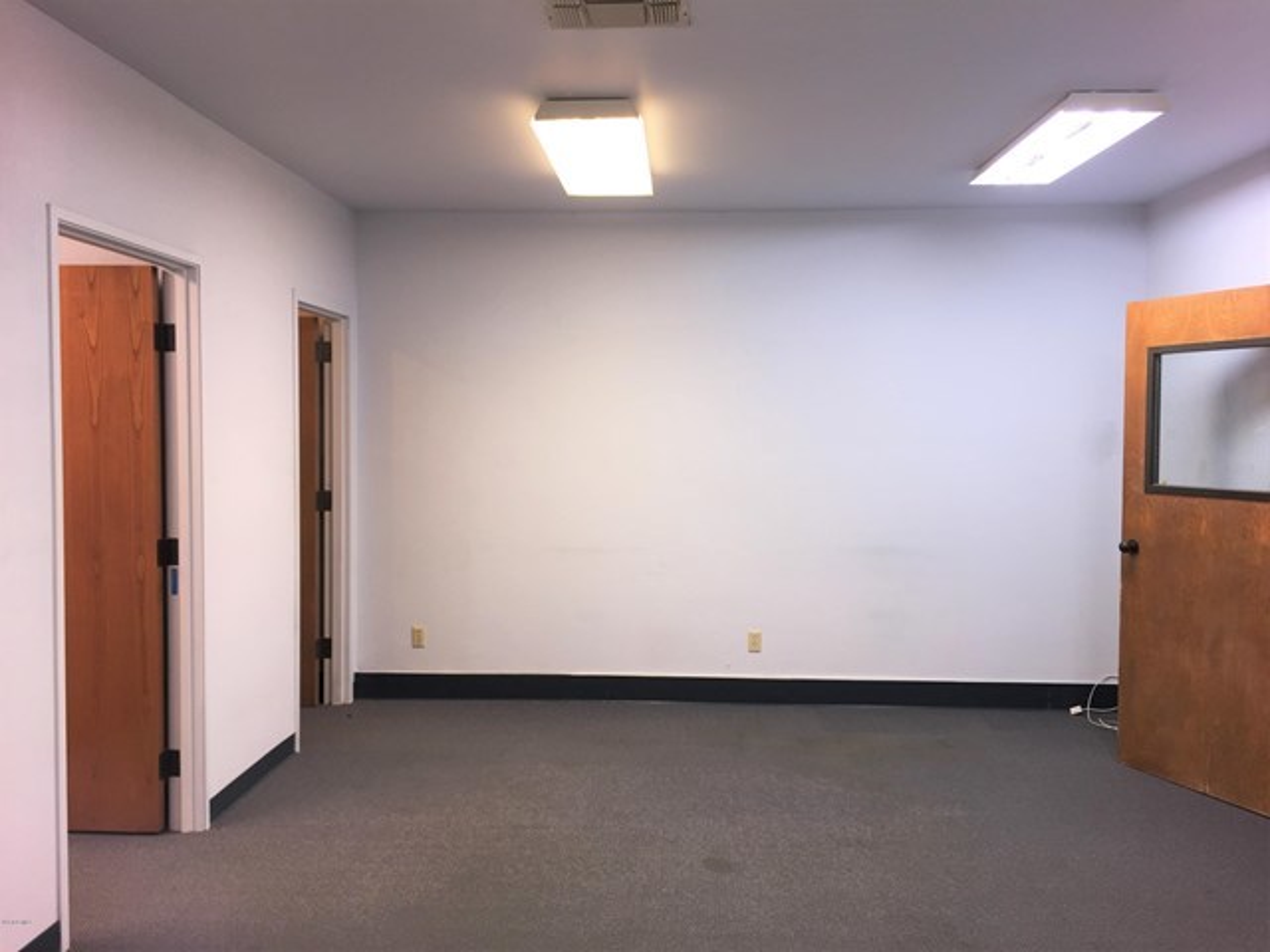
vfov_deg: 48.2
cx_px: 635
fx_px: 1064
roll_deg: -0.6
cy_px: 476
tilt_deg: -2.3
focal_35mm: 29
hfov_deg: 61.7
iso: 32
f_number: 2.2
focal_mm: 4.15
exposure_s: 1/30
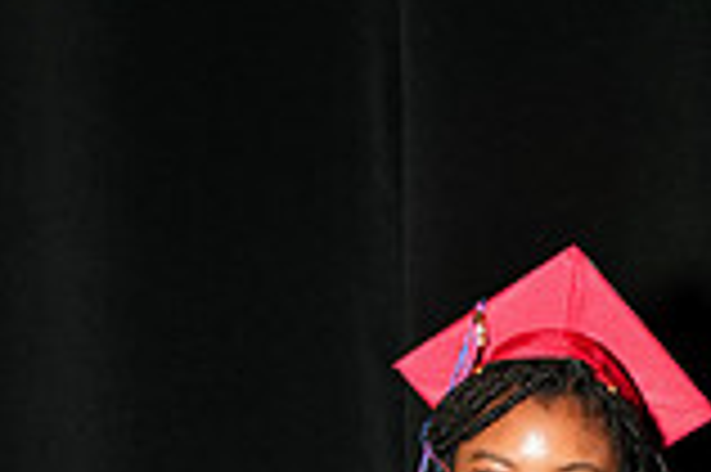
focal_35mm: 141
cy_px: 913
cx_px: 522
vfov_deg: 9.1
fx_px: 2790
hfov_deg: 14.5
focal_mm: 33
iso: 200
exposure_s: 1/125
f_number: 8
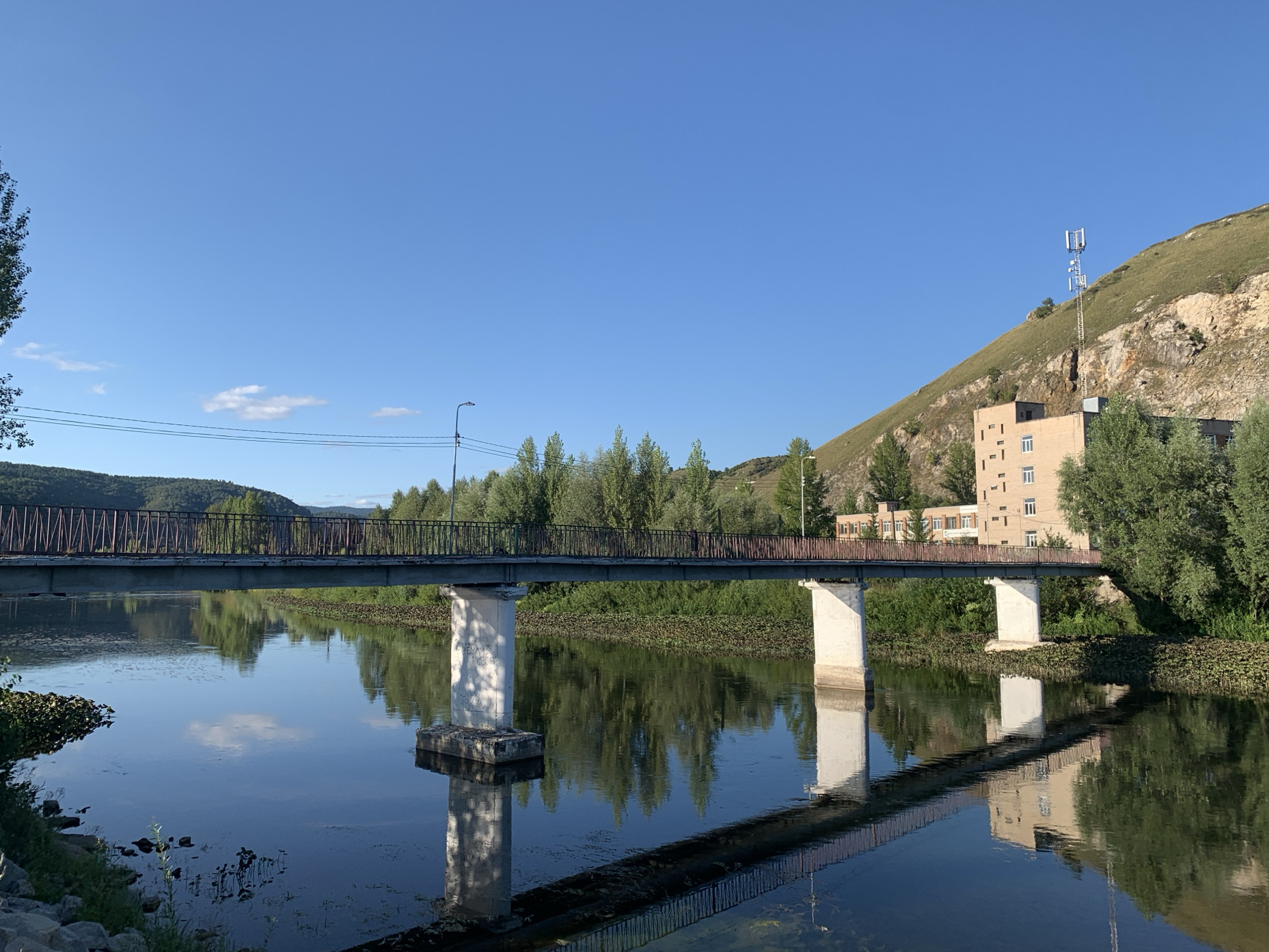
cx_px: 640
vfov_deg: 49.7
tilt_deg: +5.7
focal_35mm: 28
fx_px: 1027
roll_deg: +0.0
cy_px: 450
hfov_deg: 63.4
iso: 25
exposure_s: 1/1661
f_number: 1.8
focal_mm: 4.25
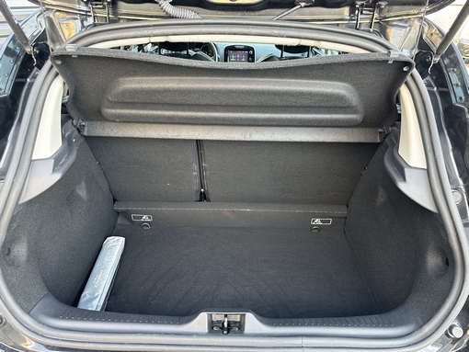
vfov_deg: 56.9
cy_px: 176
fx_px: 325
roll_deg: -1.6
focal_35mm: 24
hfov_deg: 71.6
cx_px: 234
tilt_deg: -28.8
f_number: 1.78
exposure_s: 1/84
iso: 250
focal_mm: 6.86
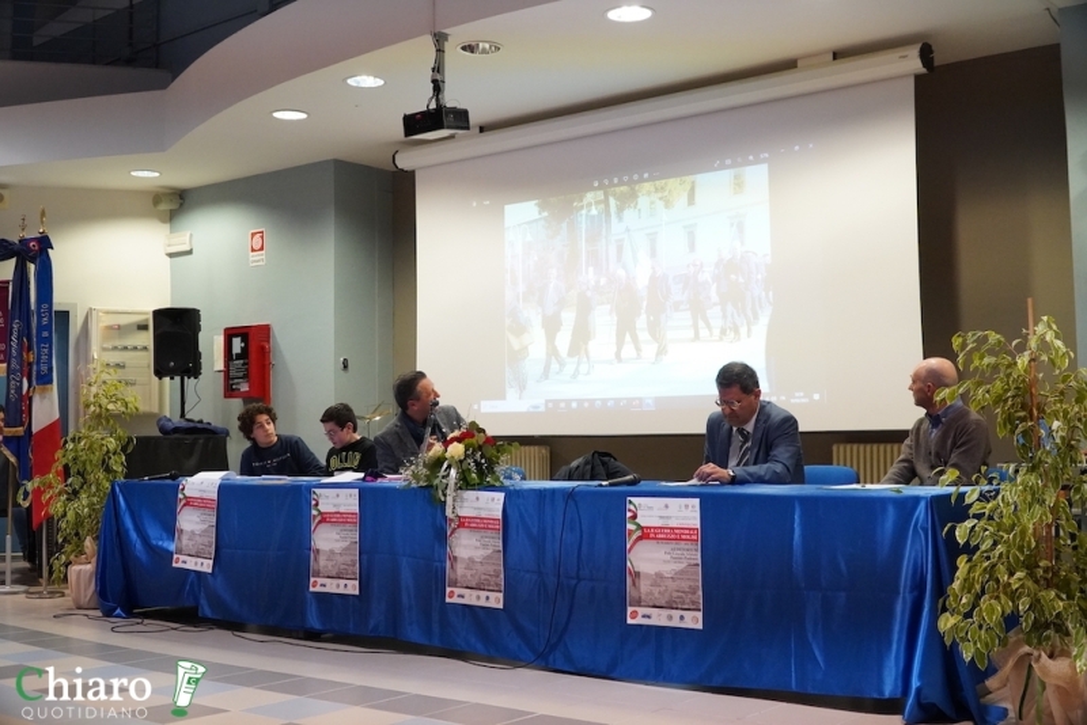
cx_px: 544
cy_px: 362
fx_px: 1133
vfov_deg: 35.5
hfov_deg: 51.3
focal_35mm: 38
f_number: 4.5
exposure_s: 1/160
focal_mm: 25
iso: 3200
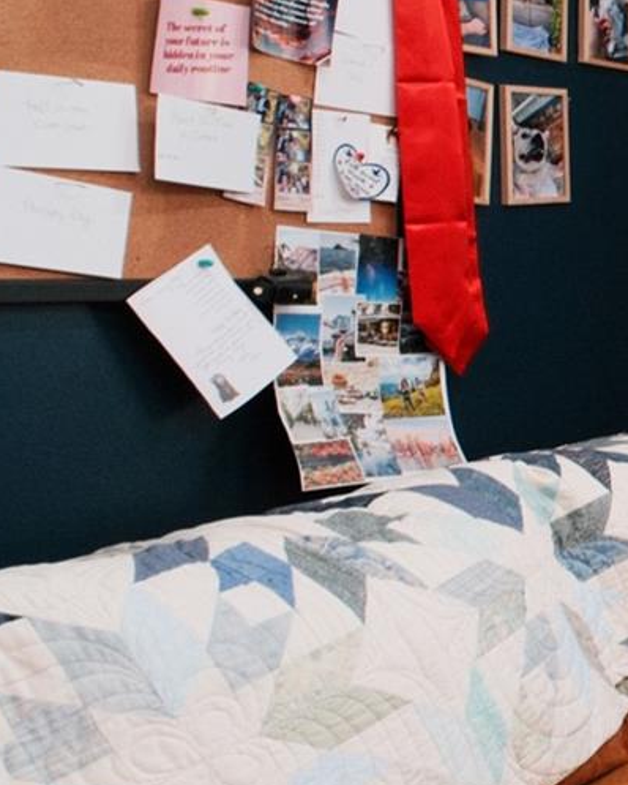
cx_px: 1499
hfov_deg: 15.2
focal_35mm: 58
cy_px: 230
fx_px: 1347
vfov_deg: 32.1
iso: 640
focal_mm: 10
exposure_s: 1/250
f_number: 6.4
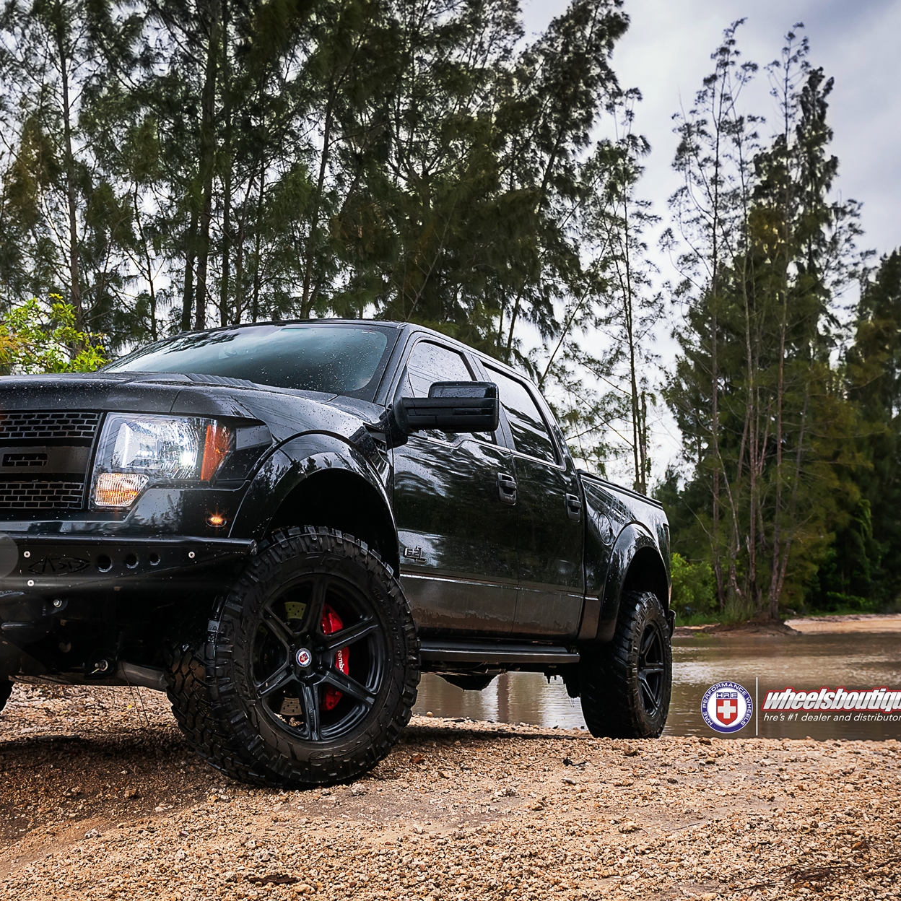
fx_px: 1384
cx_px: 369
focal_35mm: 47
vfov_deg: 36.1
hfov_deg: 36.0
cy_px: 454
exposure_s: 1/250
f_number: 4
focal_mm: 24
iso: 200
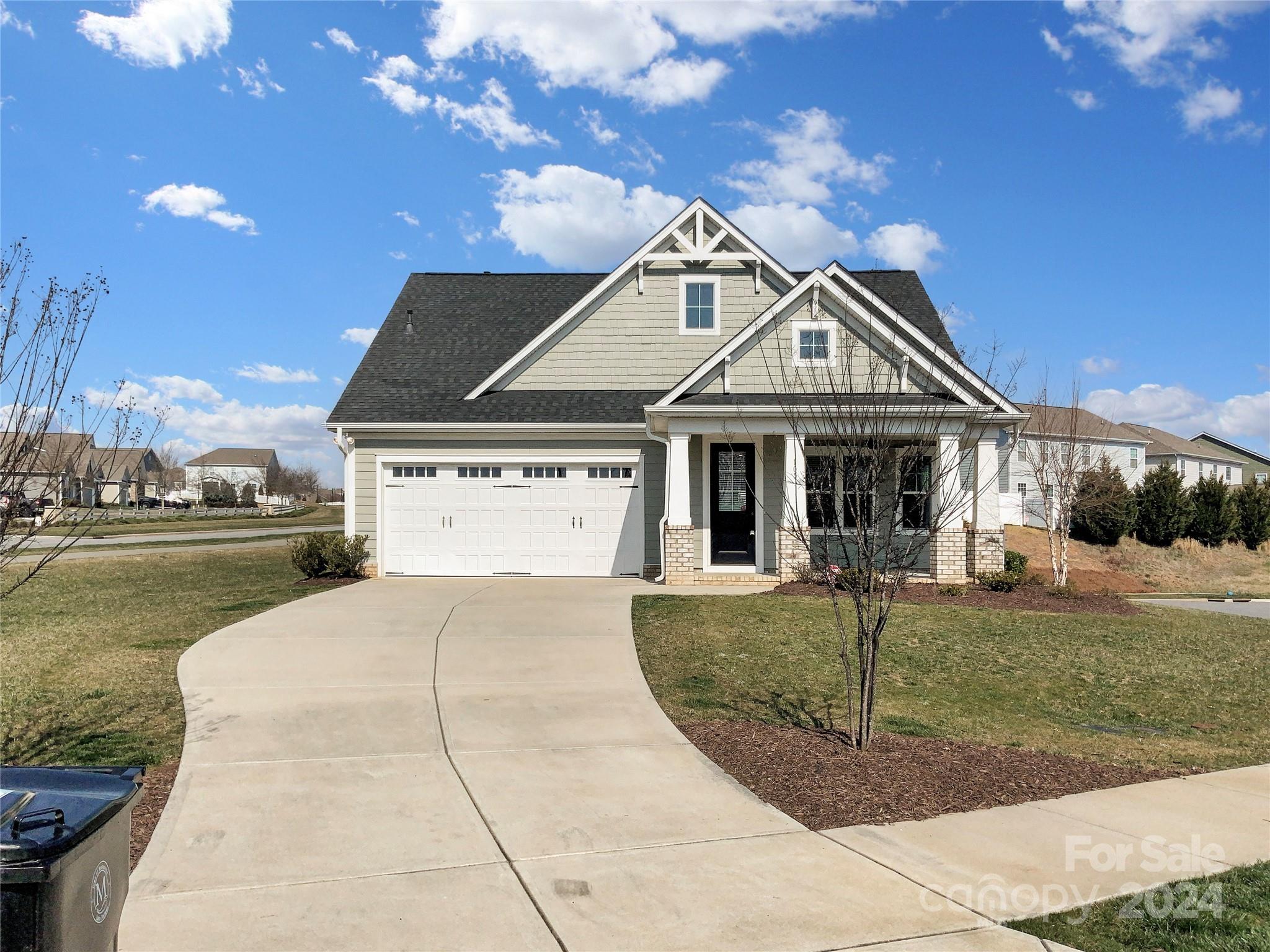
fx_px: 1064
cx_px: 635
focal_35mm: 29
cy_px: 476
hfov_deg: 61.7
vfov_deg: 48.2
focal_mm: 3
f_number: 1.8
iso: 20
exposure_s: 1/4065
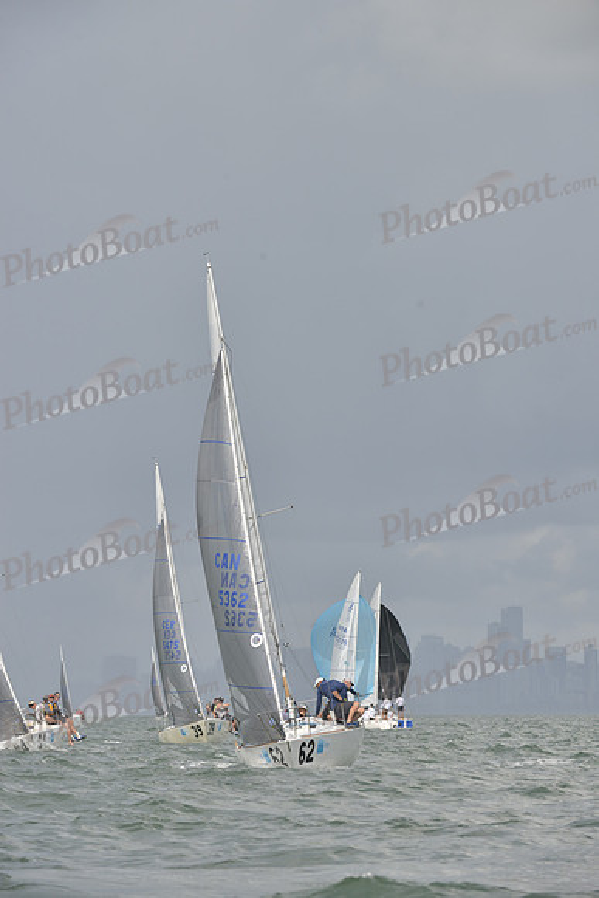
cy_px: 449
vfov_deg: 10.3
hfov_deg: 6.9
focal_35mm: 200
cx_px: 300
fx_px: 4988
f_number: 9
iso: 400
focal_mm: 200
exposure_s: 1/1250
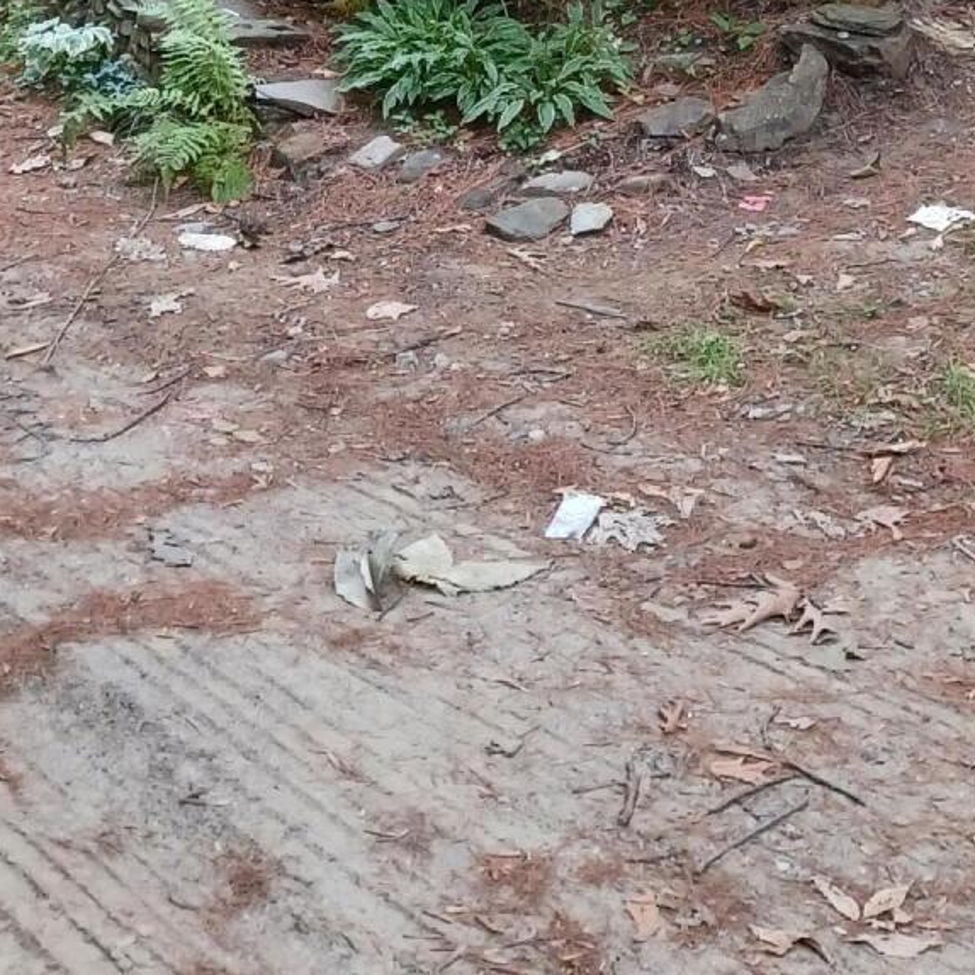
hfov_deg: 22.3
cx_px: 290
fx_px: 2454
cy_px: -207
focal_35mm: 77
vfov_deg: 20.9
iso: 320
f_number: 1.8
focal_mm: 4.6
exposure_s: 1/60
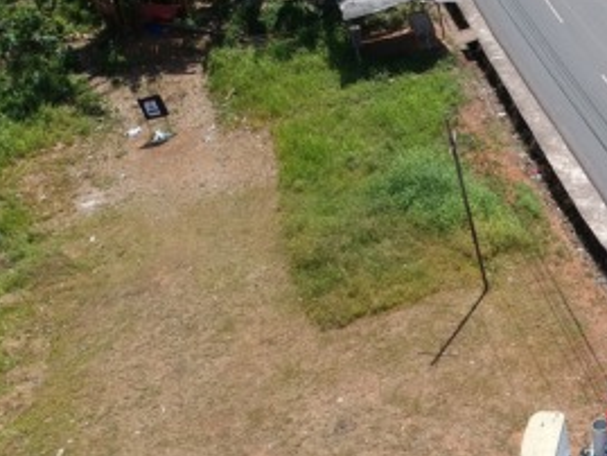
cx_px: 671
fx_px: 1000
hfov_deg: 30.2
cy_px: 472
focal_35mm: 57
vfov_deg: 24.3
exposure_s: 1/1000
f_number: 2.6
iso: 100
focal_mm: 4.49
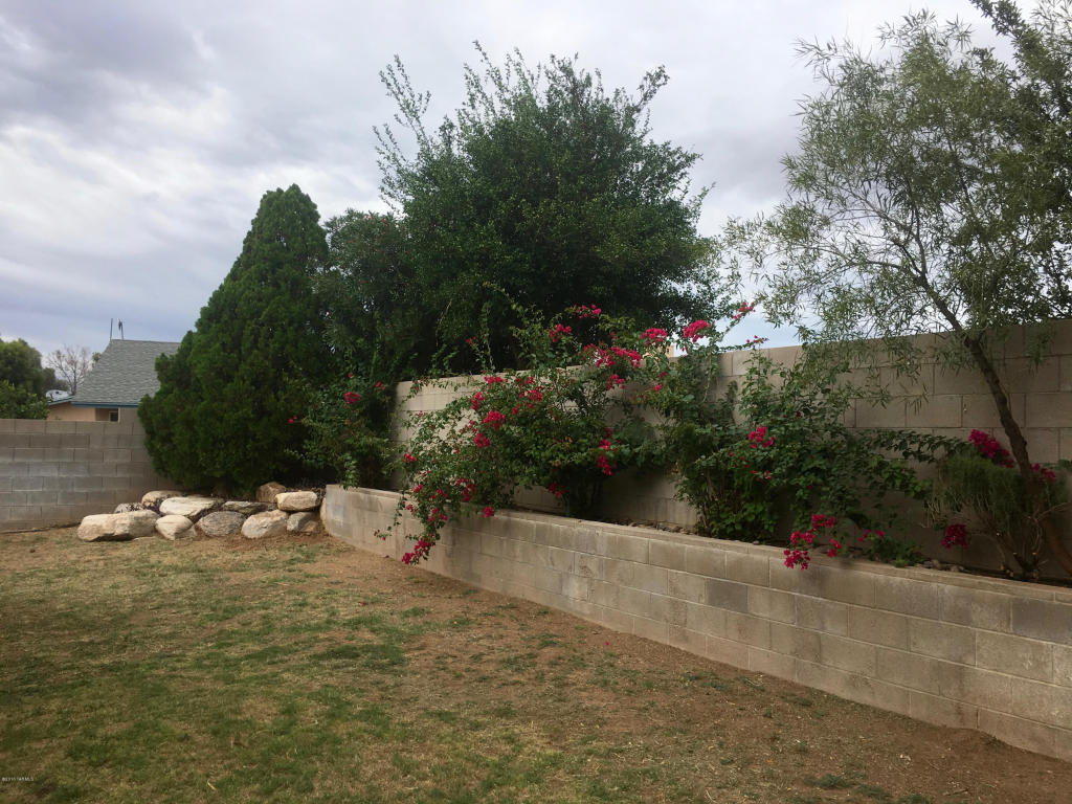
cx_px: 536
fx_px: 898
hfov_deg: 61.7
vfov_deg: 48.2
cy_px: 402
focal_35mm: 29
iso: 25
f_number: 2.2
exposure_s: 1/1183
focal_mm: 4.15
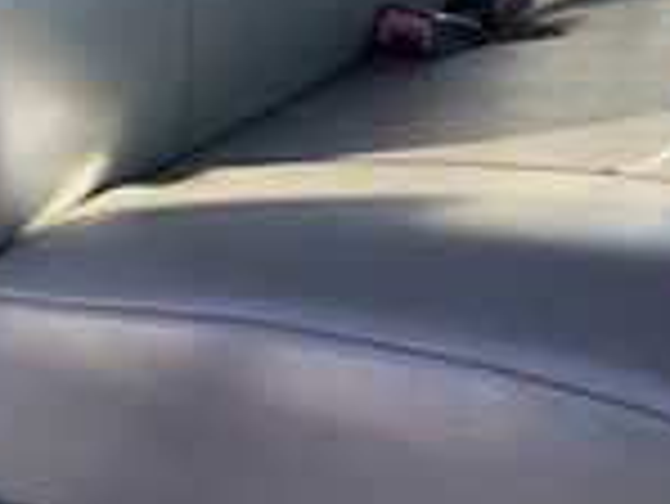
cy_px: 36
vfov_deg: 18.6
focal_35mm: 78
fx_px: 1511
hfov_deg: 24.5
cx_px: 553
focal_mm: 3
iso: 25
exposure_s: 1/327
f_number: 1.8
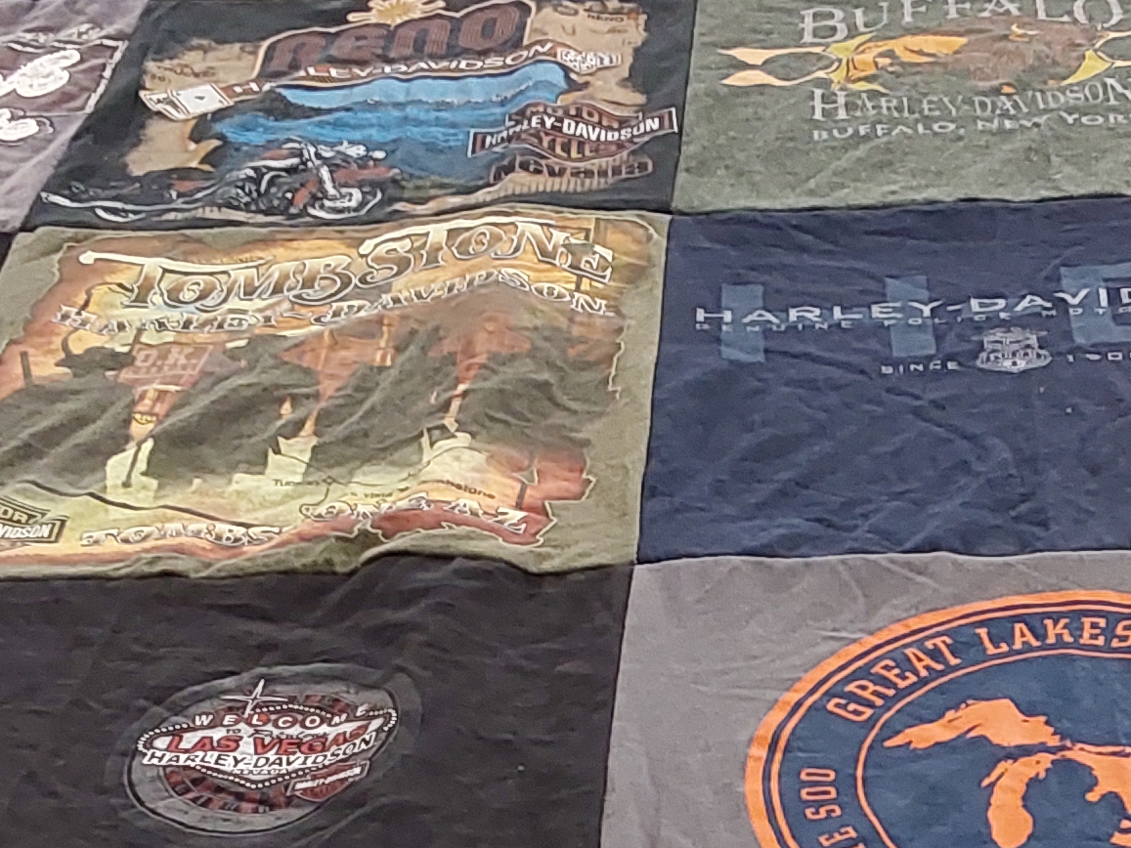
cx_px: 798
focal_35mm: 79
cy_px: 971
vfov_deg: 17.9
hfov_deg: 24.5
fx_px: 2581
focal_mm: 2.91
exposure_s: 1/60
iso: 250
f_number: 1.9
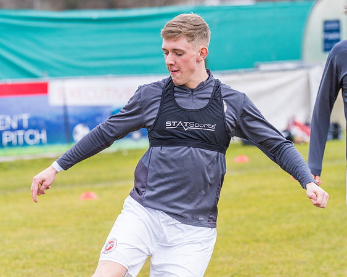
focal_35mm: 170
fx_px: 1745
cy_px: 136
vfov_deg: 9.1
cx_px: 163
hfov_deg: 11.4
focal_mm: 135
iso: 800
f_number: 4
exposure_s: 1/2000
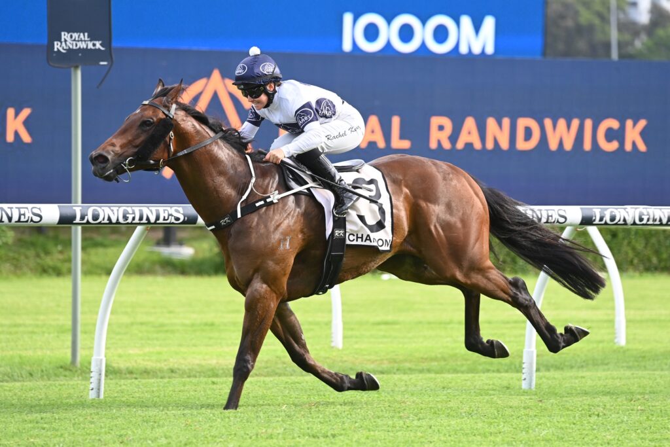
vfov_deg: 4.4
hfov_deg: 6.6
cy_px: 224
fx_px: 5770
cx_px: 335
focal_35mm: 310
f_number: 5.6
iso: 1600
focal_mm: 310
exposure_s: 1/1600
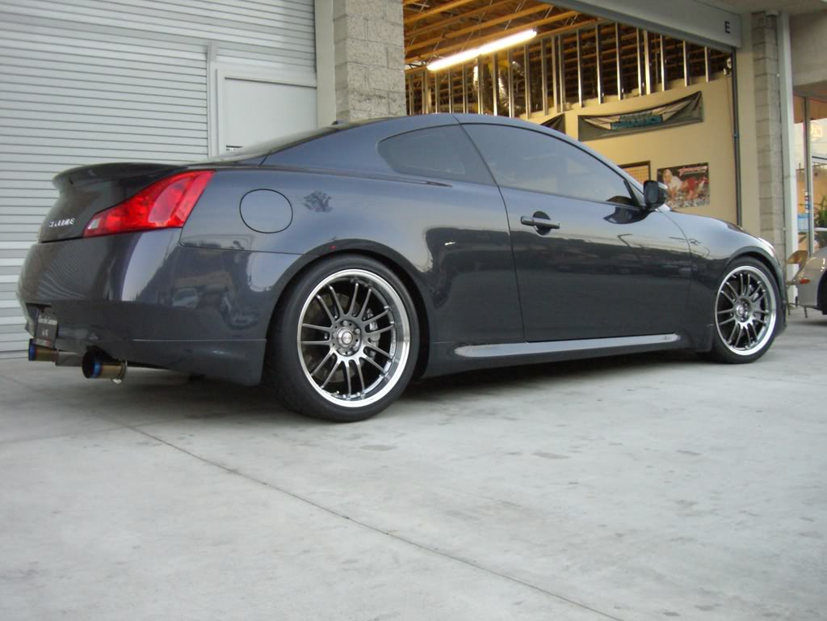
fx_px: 908
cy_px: 310
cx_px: 414
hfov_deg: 49.0
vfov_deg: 37.7
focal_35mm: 38
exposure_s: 1/50
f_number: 2.7
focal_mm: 6.2
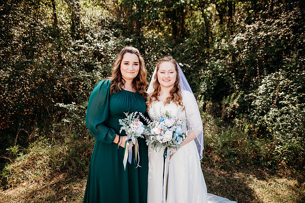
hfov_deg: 73.7
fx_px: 203
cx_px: 152
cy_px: 102
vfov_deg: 53.2
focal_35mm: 24
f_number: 2.2
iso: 100
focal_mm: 24
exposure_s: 1/800
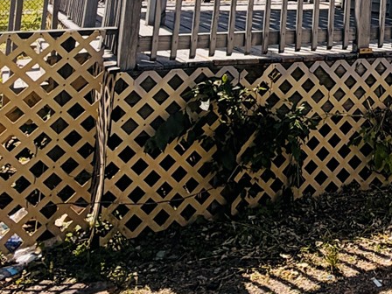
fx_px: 725
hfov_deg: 26.4
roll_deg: -2.8
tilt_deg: +10.7
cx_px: 490
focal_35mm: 64
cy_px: -168
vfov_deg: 19.5
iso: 20
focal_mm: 2.22
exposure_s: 1/901
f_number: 2.2
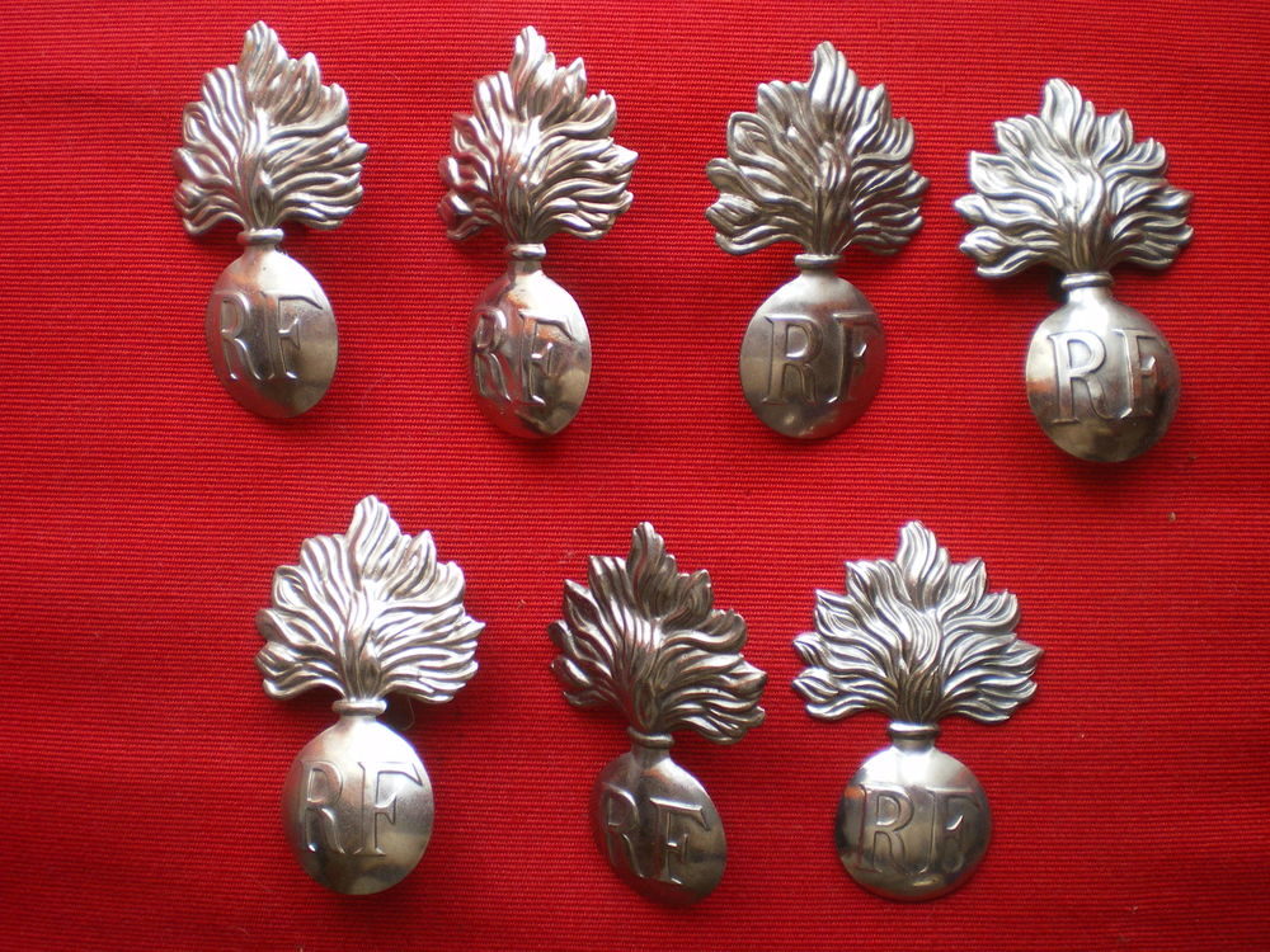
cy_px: 476
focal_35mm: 38
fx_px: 1394
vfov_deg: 37.7
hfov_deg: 49.0
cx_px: 635
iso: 125
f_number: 3.1
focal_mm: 6.3
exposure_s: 1/50
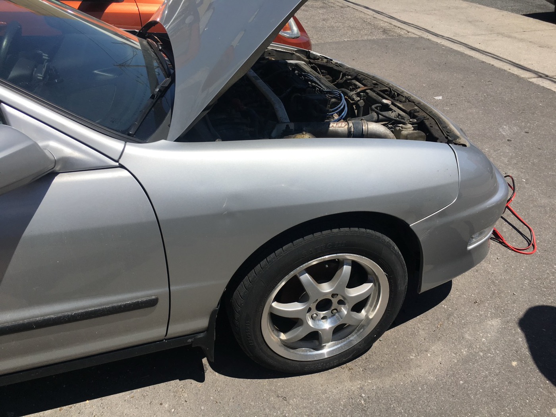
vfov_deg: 48.2
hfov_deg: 61.7
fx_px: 466
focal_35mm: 29
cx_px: 278
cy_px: 208
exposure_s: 1/2959
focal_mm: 4.15
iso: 25
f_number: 2.2
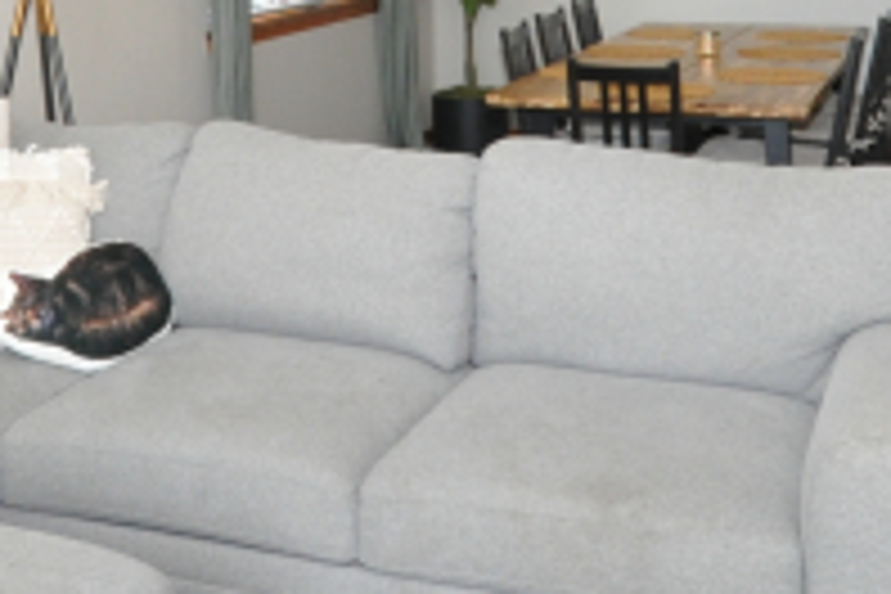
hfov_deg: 34.9
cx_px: 353
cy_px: -153
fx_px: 1411
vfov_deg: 21.7
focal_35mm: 57
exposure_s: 1/60
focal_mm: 10
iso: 800
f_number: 4
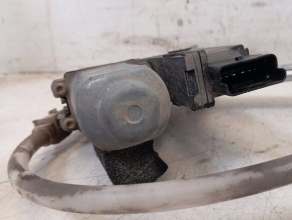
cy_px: 110
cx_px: 180
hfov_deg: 52.1
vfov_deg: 40.8
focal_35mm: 35
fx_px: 296
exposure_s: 1/33.3
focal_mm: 4.22
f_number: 1.8
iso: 316
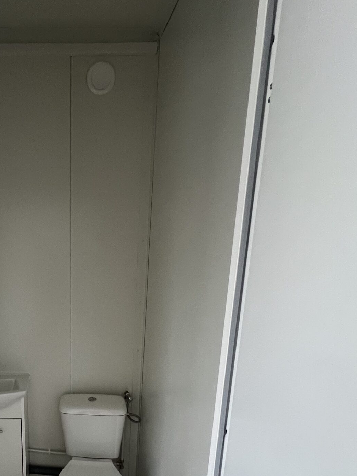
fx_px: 330
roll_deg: +1.4
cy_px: 353
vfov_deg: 67.3
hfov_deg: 50.8
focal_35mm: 24
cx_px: 41
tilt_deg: -14.1
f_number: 1.8
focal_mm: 1.57
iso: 500
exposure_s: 1/60
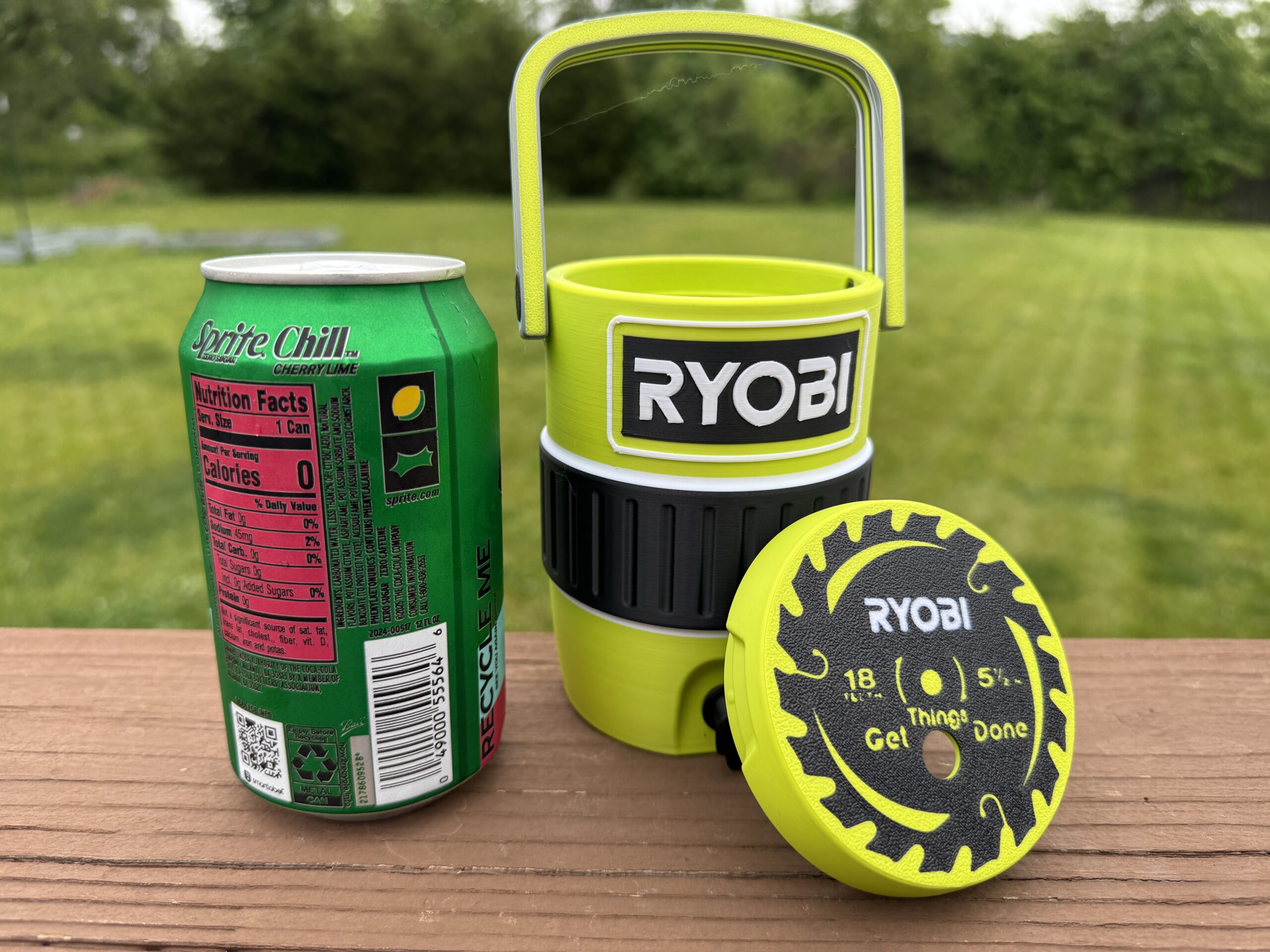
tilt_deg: -18.5
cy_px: 476
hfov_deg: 71.6
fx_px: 881
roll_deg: -0.3
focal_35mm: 24
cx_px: 635
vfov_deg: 56.8
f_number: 1.78
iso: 80
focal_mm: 6.76
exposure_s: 1/445
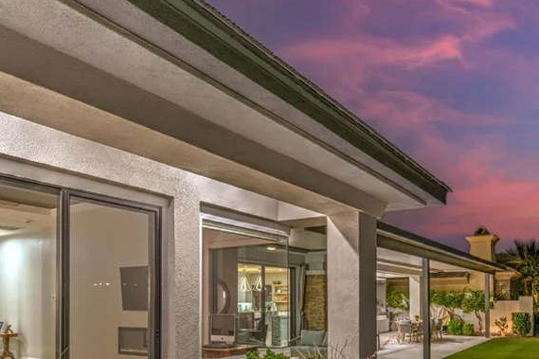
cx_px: 380
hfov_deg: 64.7
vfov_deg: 45.1
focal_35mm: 27
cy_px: 296
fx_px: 404
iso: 800
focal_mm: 15
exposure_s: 1/2.5
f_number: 7.1
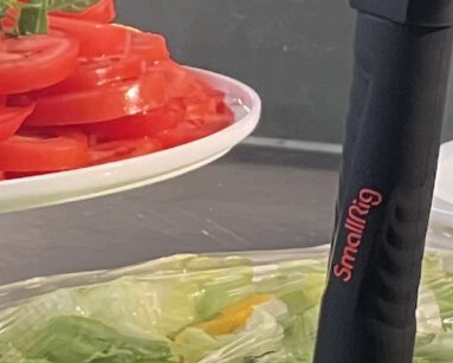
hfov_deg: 3.8
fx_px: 6735
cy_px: -290
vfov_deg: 3.1
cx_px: 1070
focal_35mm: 502
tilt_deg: -6.6
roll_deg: +1.9
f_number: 2.8
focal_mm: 9
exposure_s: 1/60
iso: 250
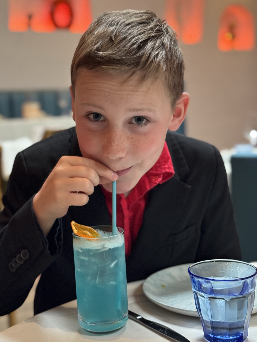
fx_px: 525
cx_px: 115
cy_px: 170
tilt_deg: -6.6
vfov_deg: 36.2
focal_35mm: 53
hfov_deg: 27.5
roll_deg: +2.6
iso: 500
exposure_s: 1/30
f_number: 1.78
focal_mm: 6.76
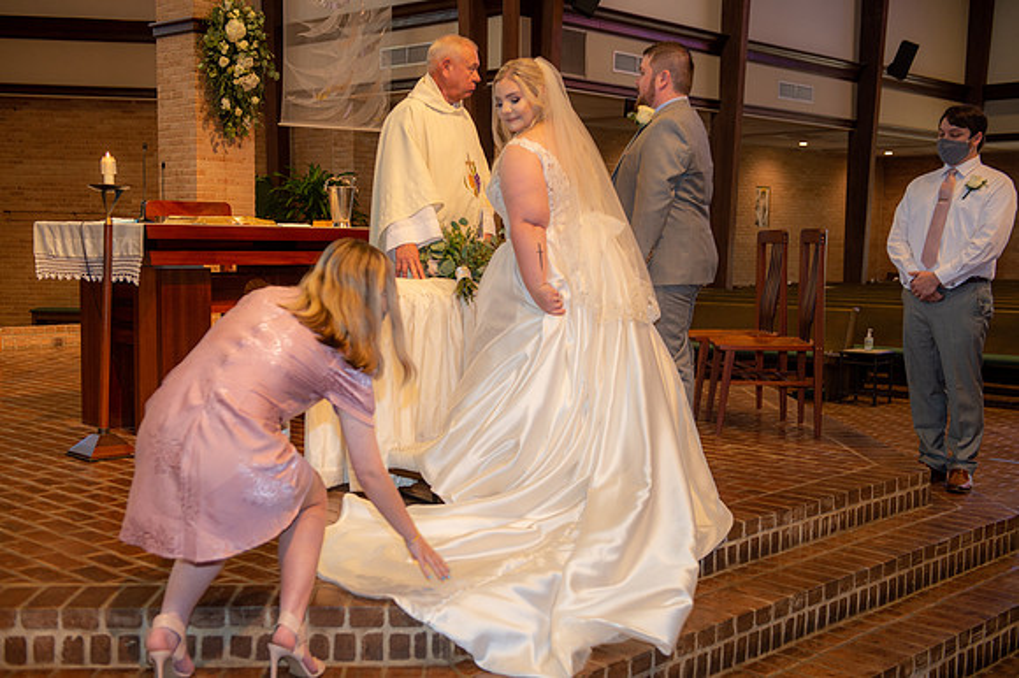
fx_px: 1245
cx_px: 510
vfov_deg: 30.5
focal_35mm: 44
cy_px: 339
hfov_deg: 44.5
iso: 1250
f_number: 3.5
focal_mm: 44
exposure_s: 1/125
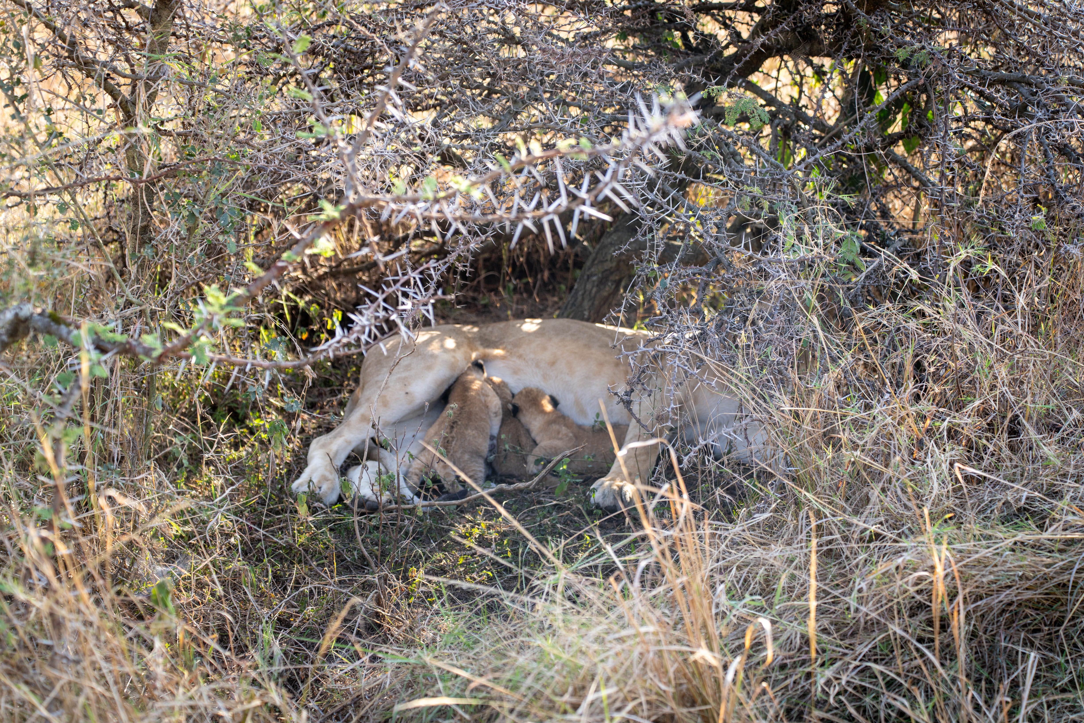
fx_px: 1927
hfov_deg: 31.4
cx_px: 542
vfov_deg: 21.2
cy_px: 362
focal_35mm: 64
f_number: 3.5
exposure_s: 1/320
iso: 250
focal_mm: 64
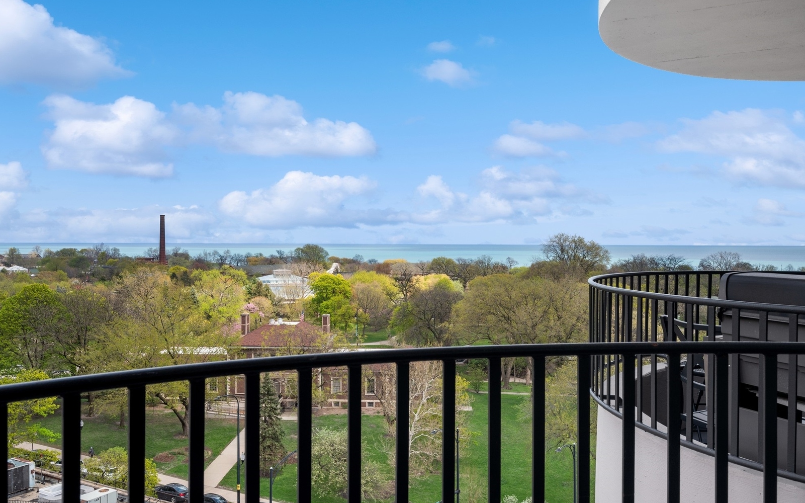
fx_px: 680
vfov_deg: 40.6
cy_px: 254
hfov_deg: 61.2
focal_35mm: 31
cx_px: 401
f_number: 11
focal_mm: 30
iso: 100
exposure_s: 1/50
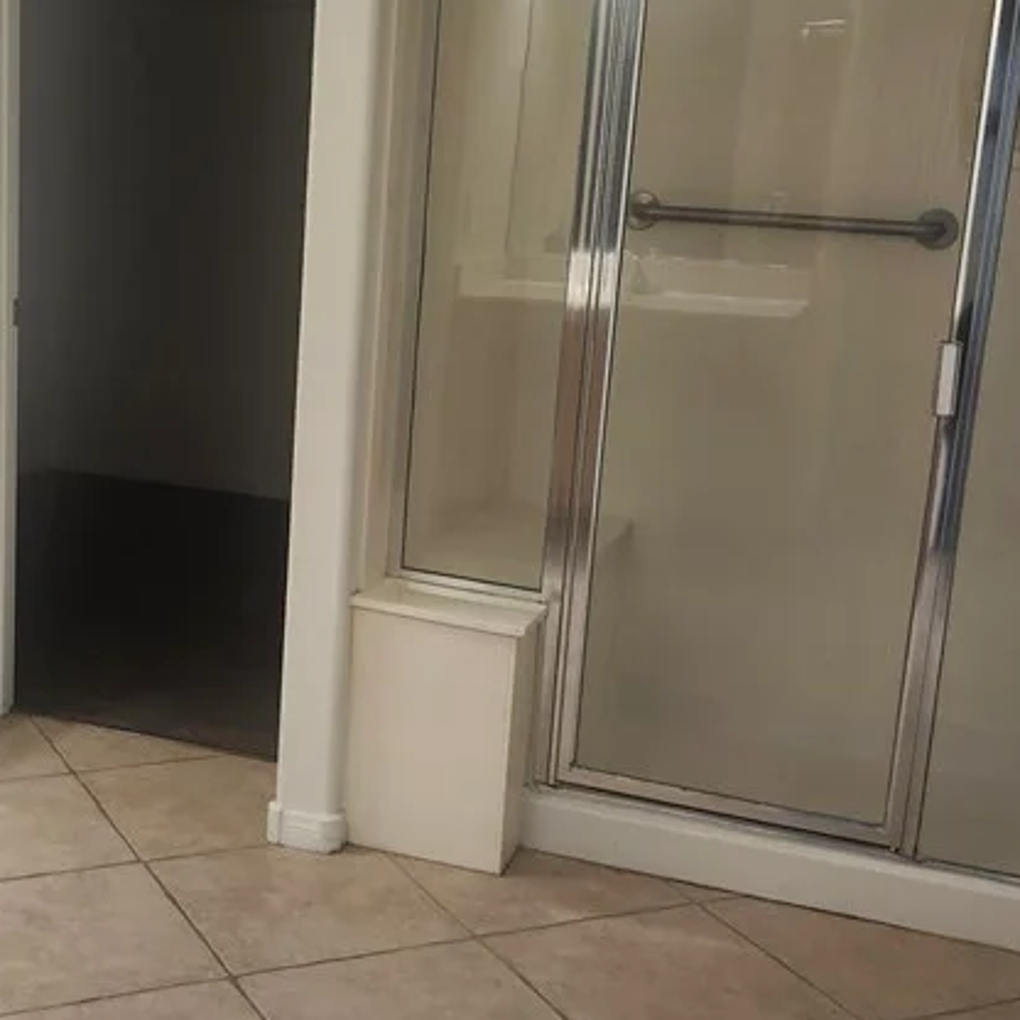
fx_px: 1667
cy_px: 488
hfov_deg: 33.4
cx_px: 257
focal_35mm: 50
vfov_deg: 34.0
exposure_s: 1/180
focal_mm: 5.54
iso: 200
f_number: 1.8
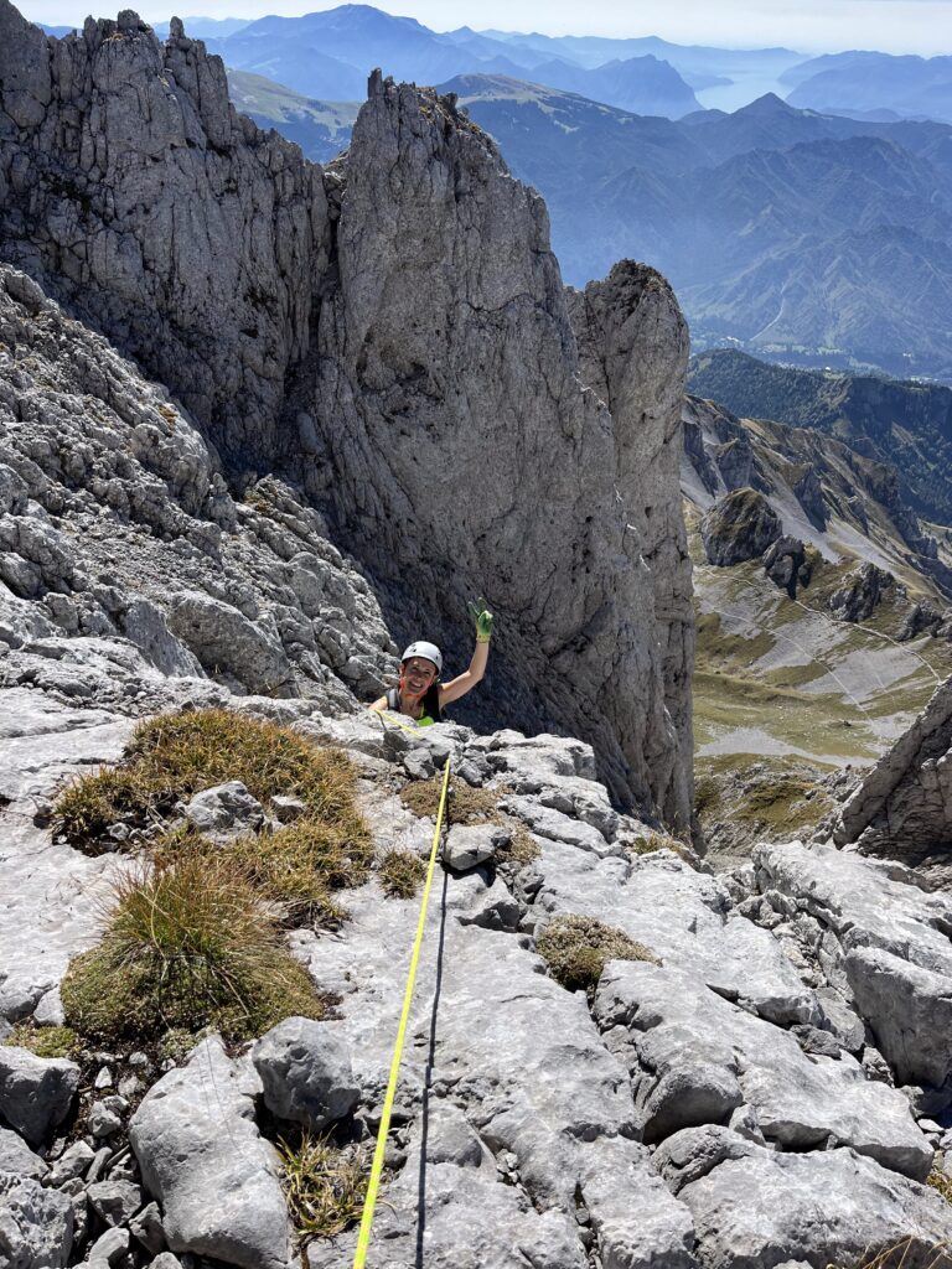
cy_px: 634
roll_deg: -1.1
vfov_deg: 67.3
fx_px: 953
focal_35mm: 26
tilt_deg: -33.2
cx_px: 476
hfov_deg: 53.1
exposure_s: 1/3745
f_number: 1.6
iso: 50
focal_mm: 5.1
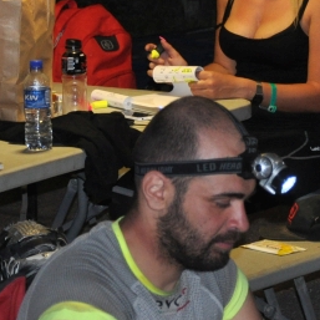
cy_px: 106
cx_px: 219
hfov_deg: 8.2
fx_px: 2228
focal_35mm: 213
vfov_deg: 8.2
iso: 800
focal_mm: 42
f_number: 4.8
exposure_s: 1/60
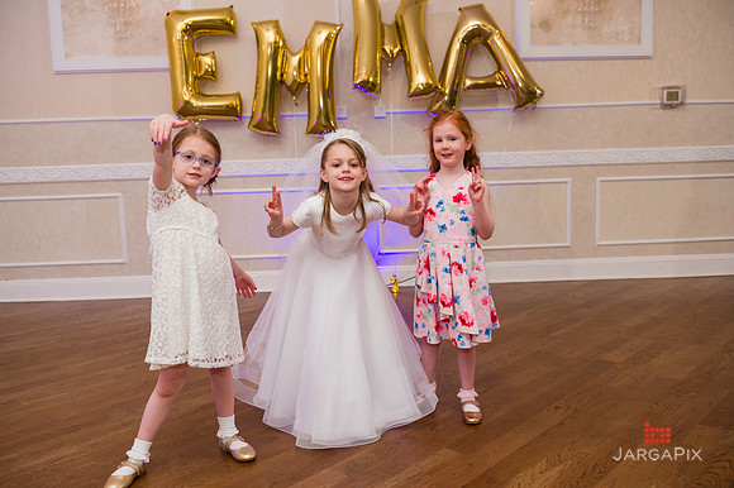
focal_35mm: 32
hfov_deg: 58.7
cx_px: 367
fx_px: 652
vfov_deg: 41.1
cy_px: 244
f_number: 5
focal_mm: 32
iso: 1250
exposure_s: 1/200
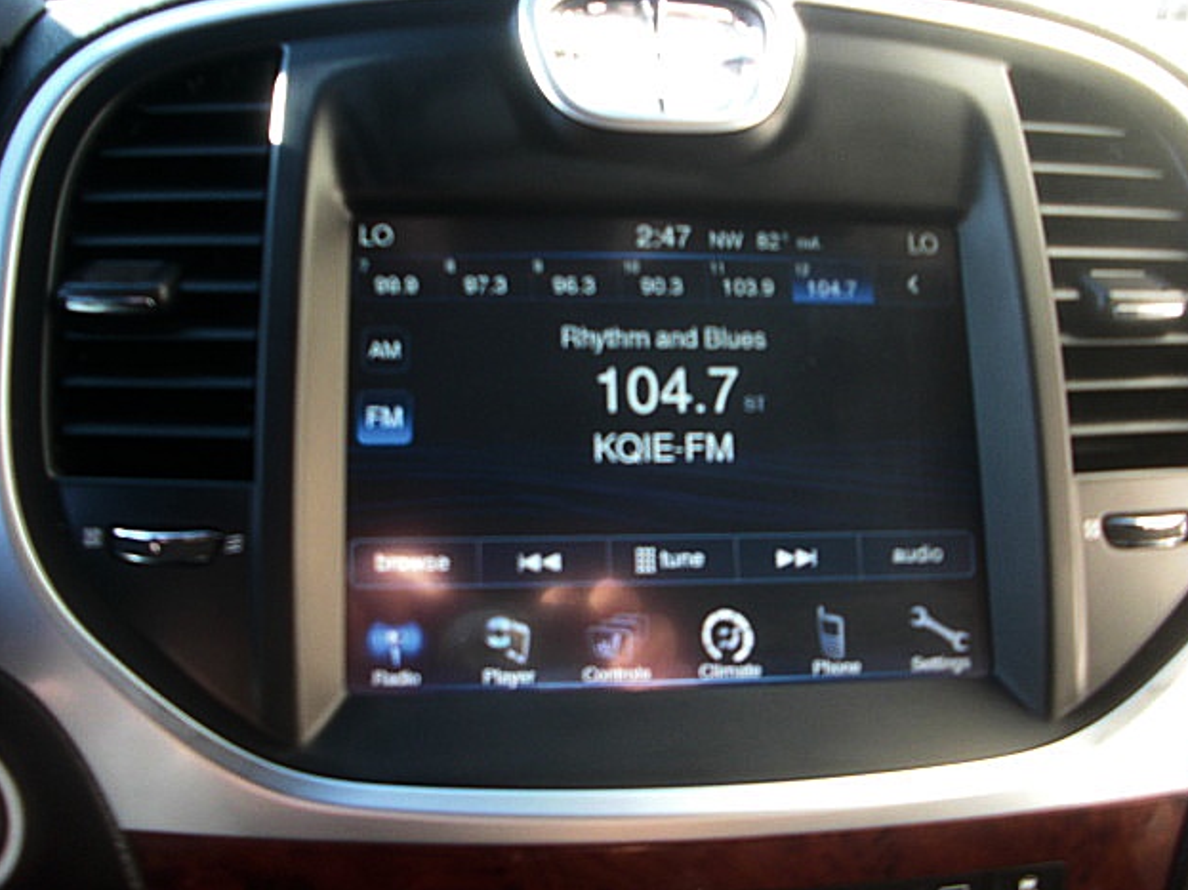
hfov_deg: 50.1
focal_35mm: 37
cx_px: 606
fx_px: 1270
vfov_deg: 38.7
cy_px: 435
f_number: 2.8
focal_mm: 6.3
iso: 100
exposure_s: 1/60
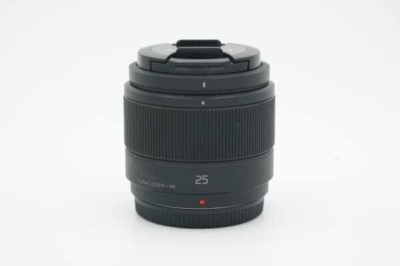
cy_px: 133
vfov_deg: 13.0
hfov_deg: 19.5
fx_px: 1167
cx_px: 200
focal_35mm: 105
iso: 500
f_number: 13
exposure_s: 1/100
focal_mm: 70
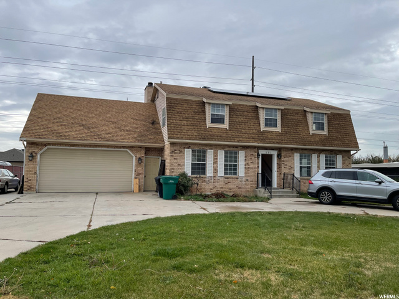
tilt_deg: +3.6
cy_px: 150
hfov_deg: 67.3
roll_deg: -1.6
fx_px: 300
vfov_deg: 53.1
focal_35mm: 26
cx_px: 200
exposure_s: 1/1238
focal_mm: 5.1
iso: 32
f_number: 1.6
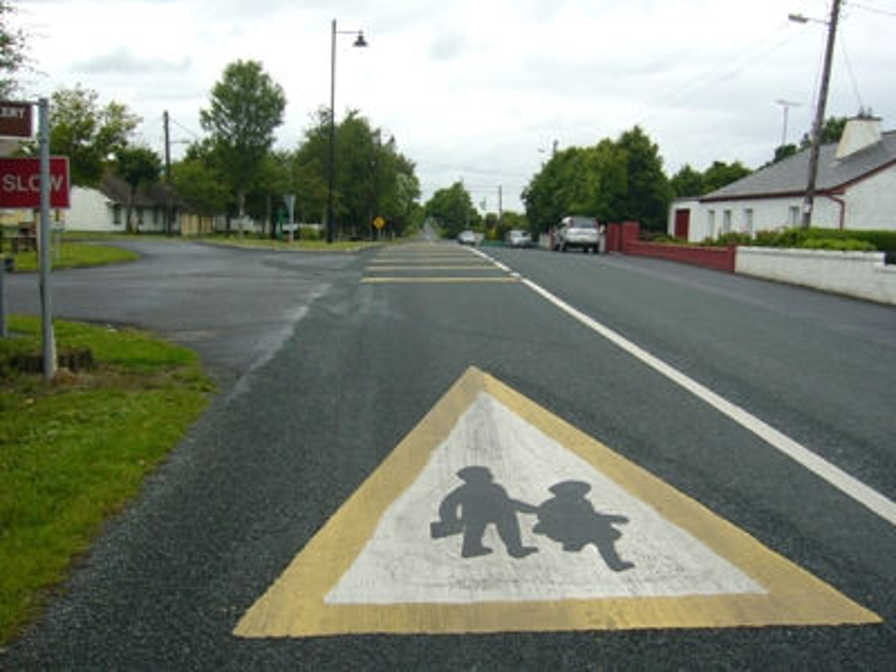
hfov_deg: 52.6
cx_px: 448
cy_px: 336
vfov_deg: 40.7
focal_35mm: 35
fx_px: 906
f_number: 5.6
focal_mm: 5.8
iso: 100
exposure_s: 1/200
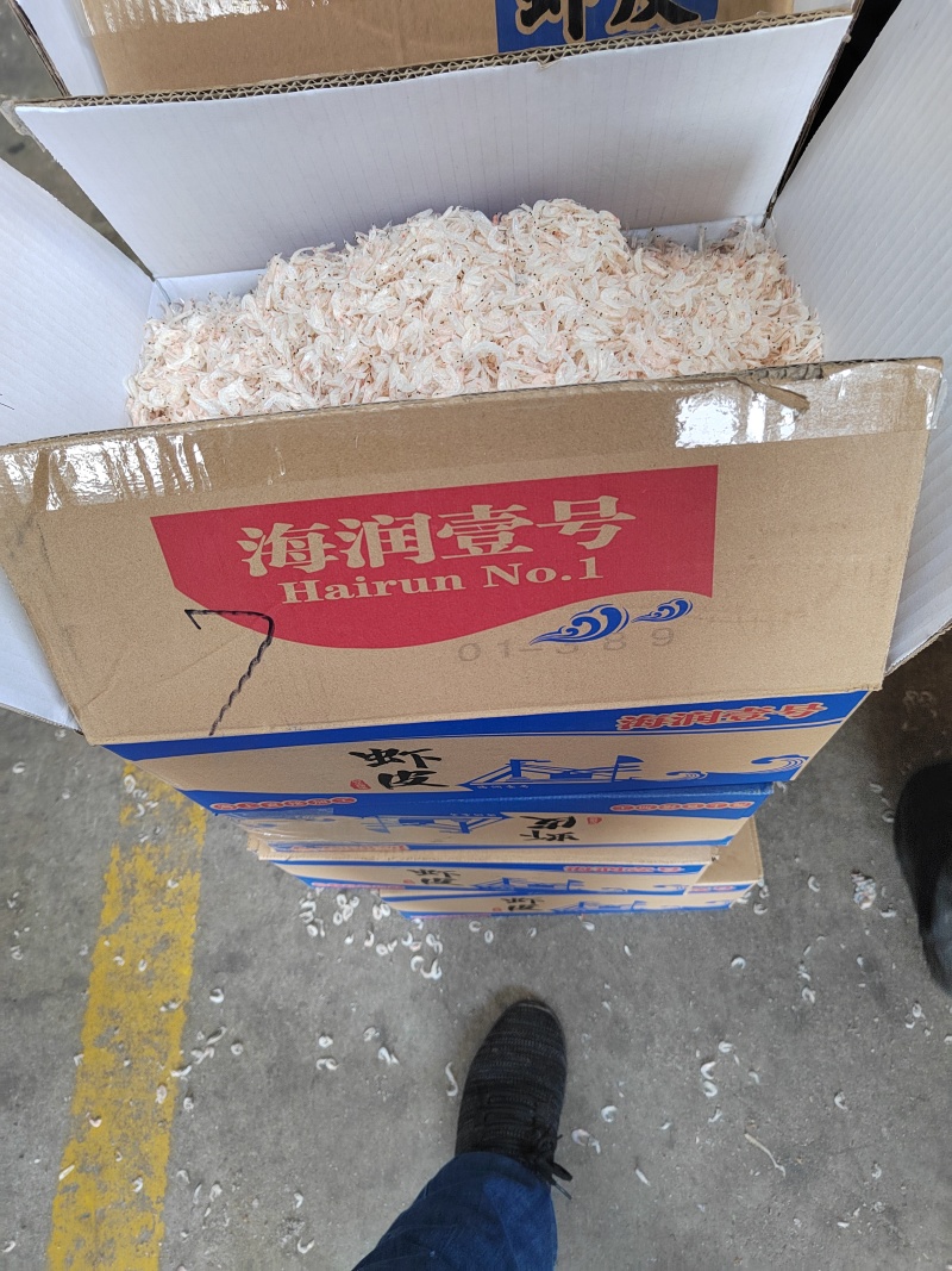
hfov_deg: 58.9
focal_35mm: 23
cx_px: 476
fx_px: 844
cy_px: 636
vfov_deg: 73.9
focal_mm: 5.52
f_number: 1.9
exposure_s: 1/100
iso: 869
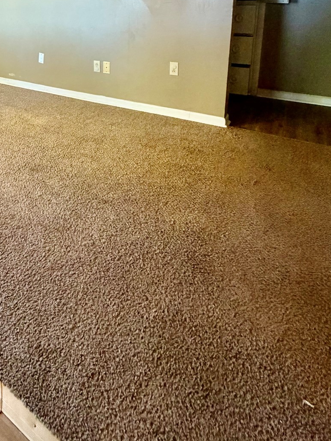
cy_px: 62
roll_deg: +2.1
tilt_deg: -12.5
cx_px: 48
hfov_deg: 48.7
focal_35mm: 26
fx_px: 332
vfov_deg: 59.5
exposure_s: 1/60
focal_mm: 2.22
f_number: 2.2
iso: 500
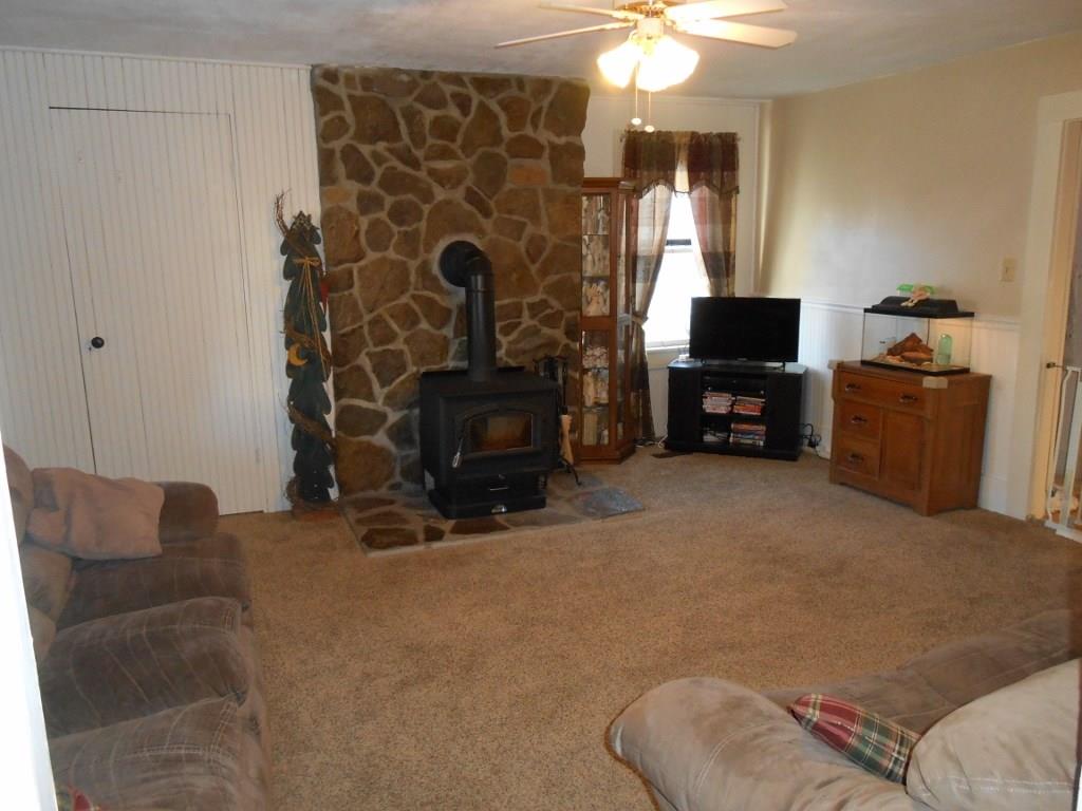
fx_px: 813
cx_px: 541
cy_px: 406
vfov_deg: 53.1
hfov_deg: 67.3
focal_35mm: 26
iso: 400
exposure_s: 1/25
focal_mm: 4.6
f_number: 3.5
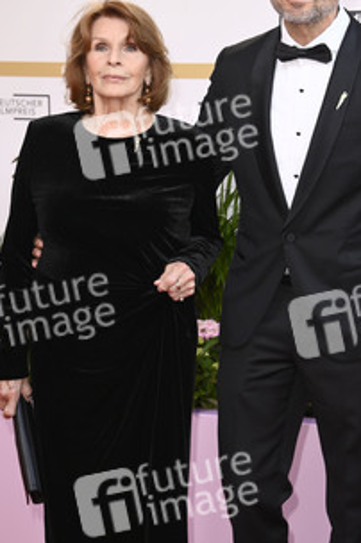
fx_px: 1688
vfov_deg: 18.3
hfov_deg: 12.2
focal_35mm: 112
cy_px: 227
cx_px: 218
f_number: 6.3
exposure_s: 1/250
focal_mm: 85
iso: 500
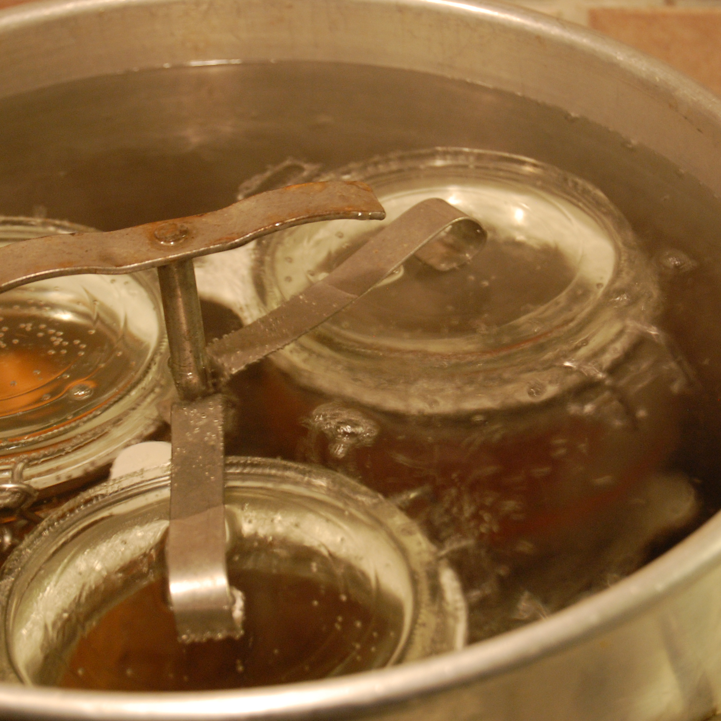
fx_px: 2489
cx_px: 316
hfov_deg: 16.5
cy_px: 360
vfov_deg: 16.5
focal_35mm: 106
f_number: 5.6
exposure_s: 1/13
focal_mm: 55
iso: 800
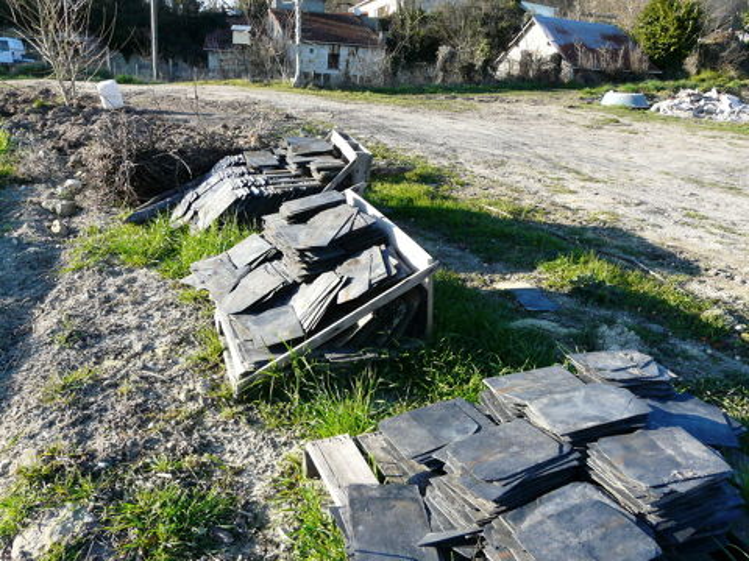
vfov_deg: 49.7
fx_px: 606
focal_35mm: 28
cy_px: 280
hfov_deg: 63.4
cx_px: 374
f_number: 4.5
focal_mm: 4.6
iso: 100
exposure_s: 1/200
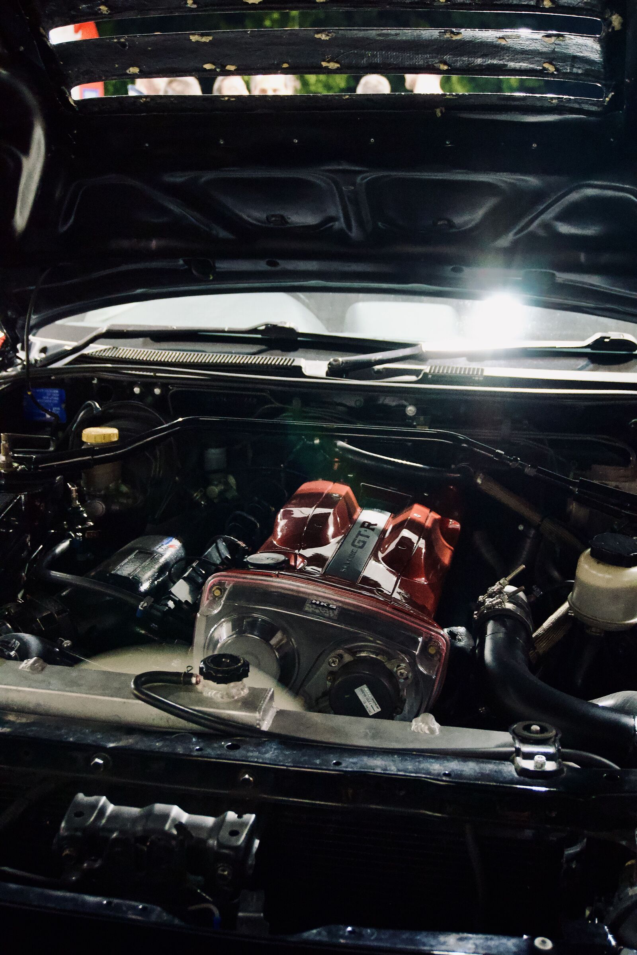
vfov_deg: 45.0
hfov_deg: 30.8
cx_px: 318
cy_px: 478
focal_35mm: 44
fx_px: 1154
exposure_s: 1/15
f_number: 4.5
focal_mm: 29
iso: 6400
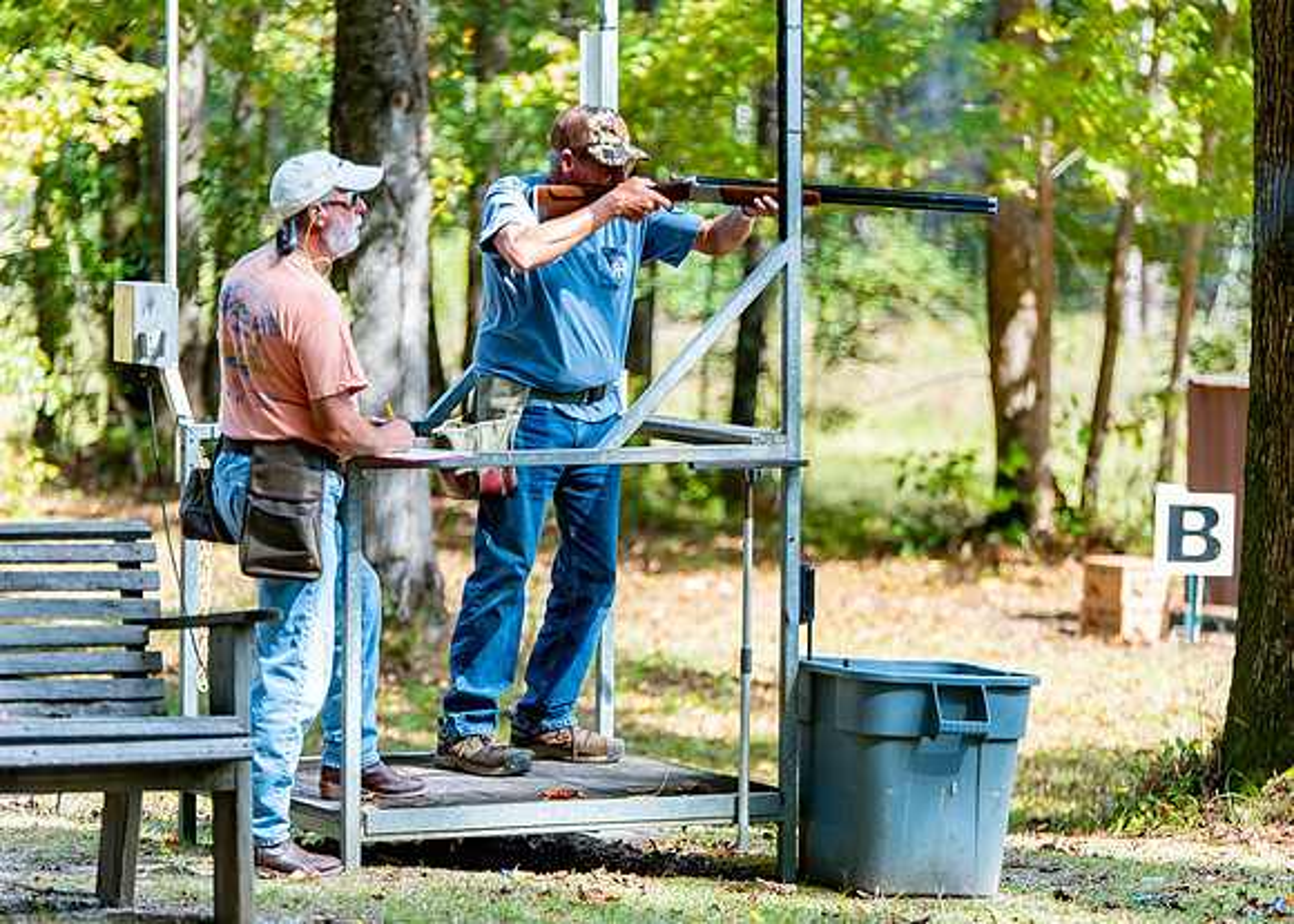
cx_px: 796
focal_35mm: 185
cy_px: 393
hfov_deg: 10.9
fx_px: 6790
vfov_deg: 7.8
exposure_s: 1/200
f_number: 2.8
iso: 100
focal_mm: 140
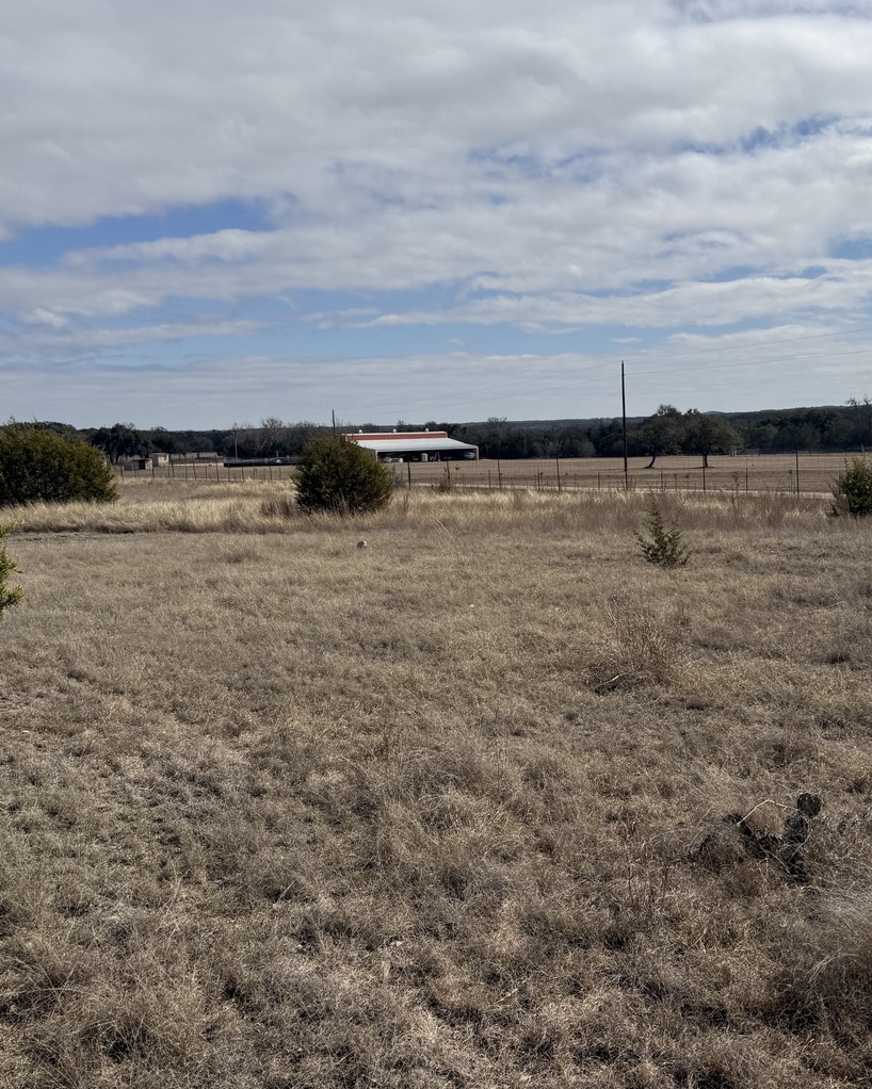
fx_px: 1064
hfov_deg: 44.1
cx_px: 563
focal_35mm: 33
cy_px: 567
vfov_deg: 54.2
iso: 80
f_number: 1.78
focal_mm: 6.76
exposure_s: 1/10309
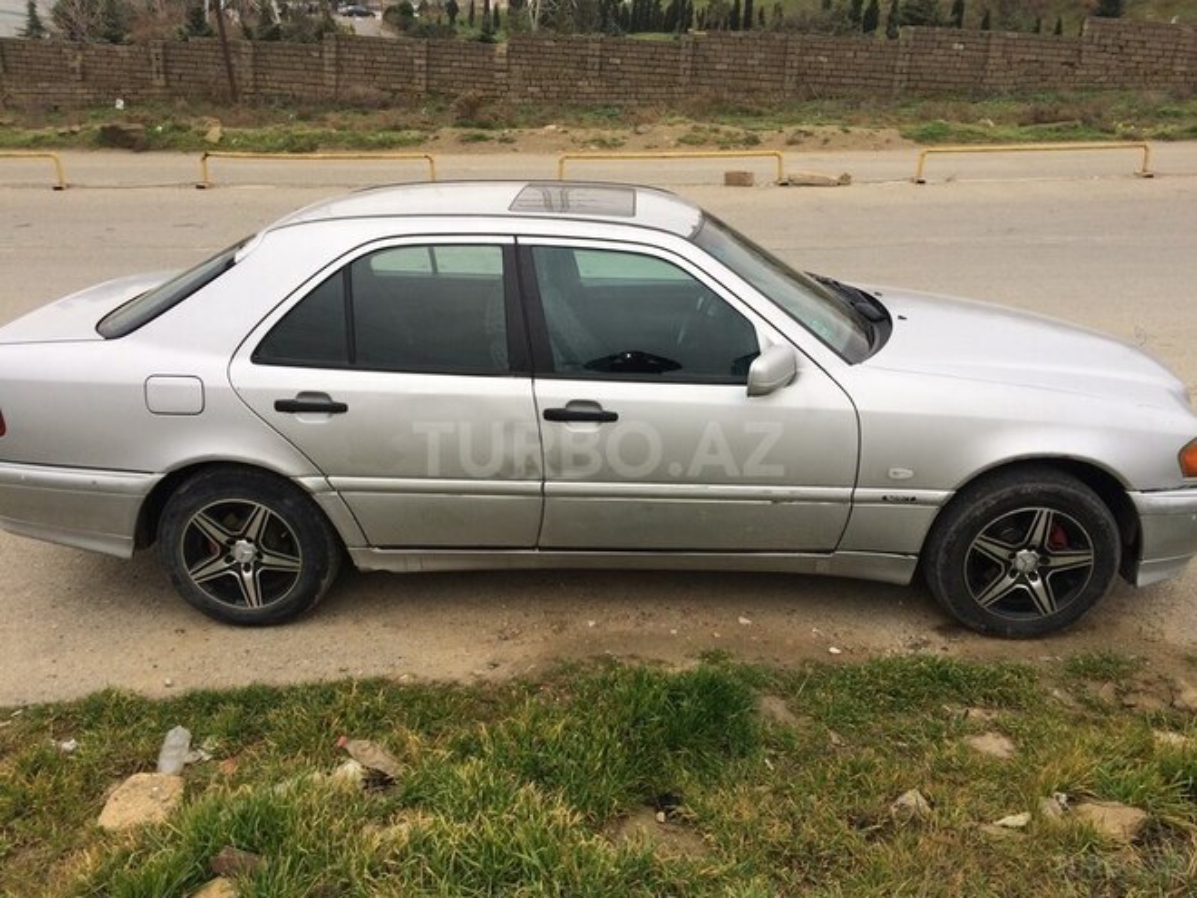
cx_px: 598
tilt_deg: -18.6
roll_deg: -4.6
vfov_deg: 48.2
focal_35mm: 29
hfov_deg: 61.7
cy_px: 449
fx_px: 1003
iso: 40
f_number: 2.2
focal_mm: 4.15
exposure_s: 1/391
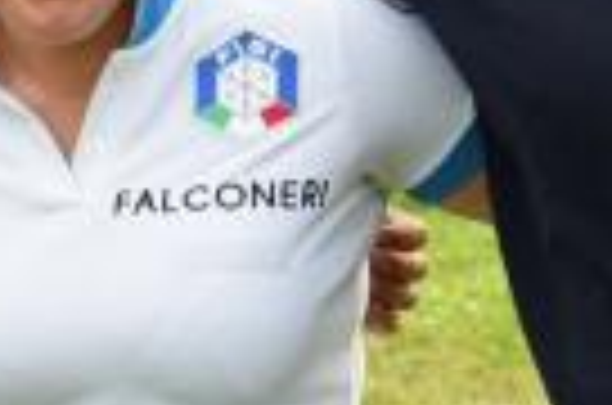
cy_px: -27
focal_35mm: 232
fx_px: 3938
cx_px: -225
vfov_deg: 5.9
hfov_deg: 8.7
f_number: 6.3
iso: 400
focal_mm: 35
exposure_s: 1/160
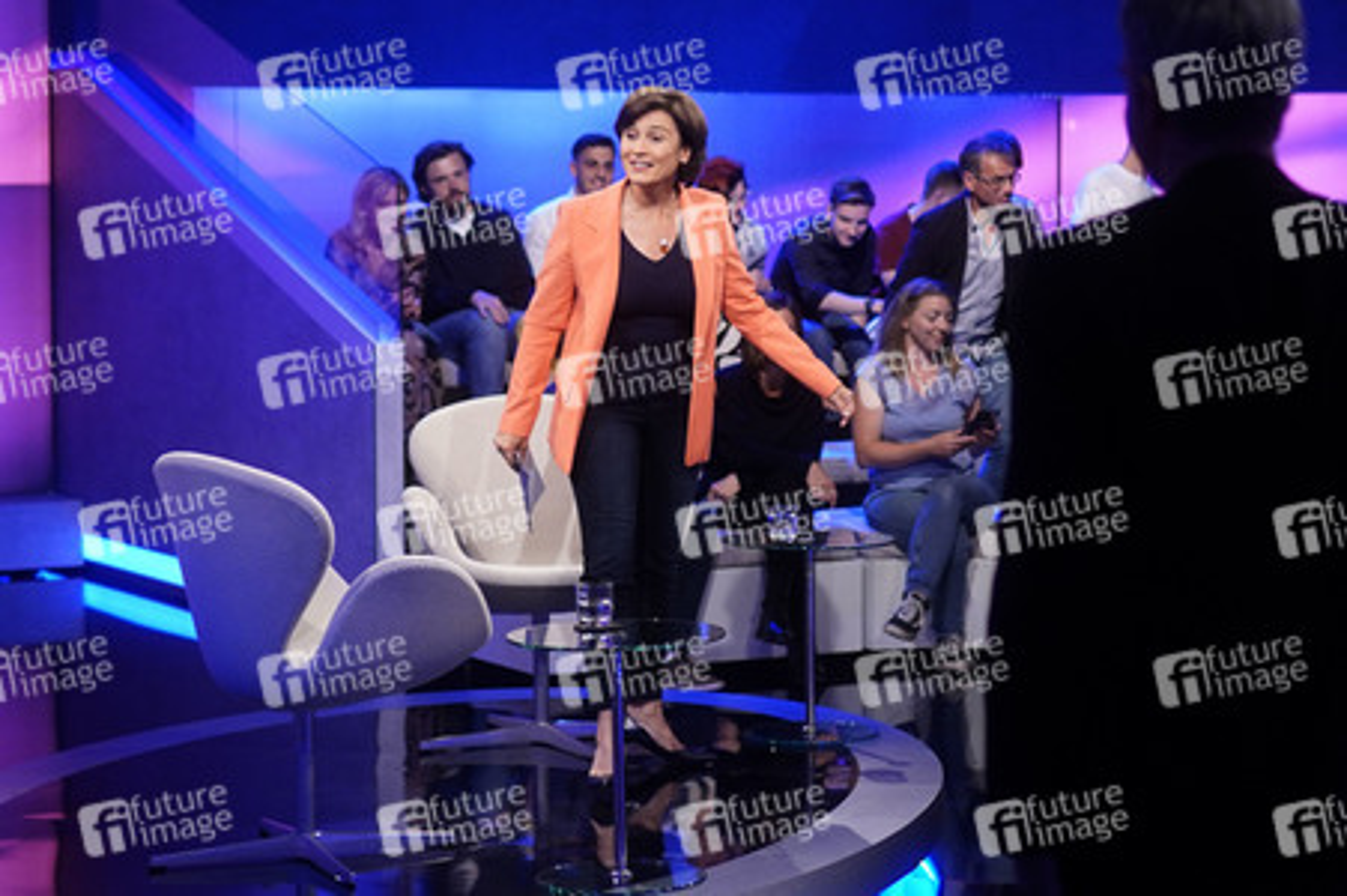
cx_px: 674
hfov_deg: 43.6
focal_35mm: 45
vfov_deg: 29.8
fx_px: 1682
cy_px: 448
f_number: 1.4
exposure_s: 1/200
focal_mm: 30
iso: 640
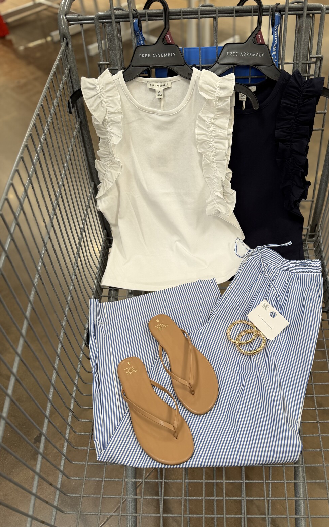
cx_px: 199
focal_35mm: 26
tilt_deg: -50.8
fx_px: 373
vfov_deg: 70.4
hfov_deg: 47.3
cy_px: 259
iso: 64
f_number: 1.78
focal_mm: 6.76
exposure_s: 1/165
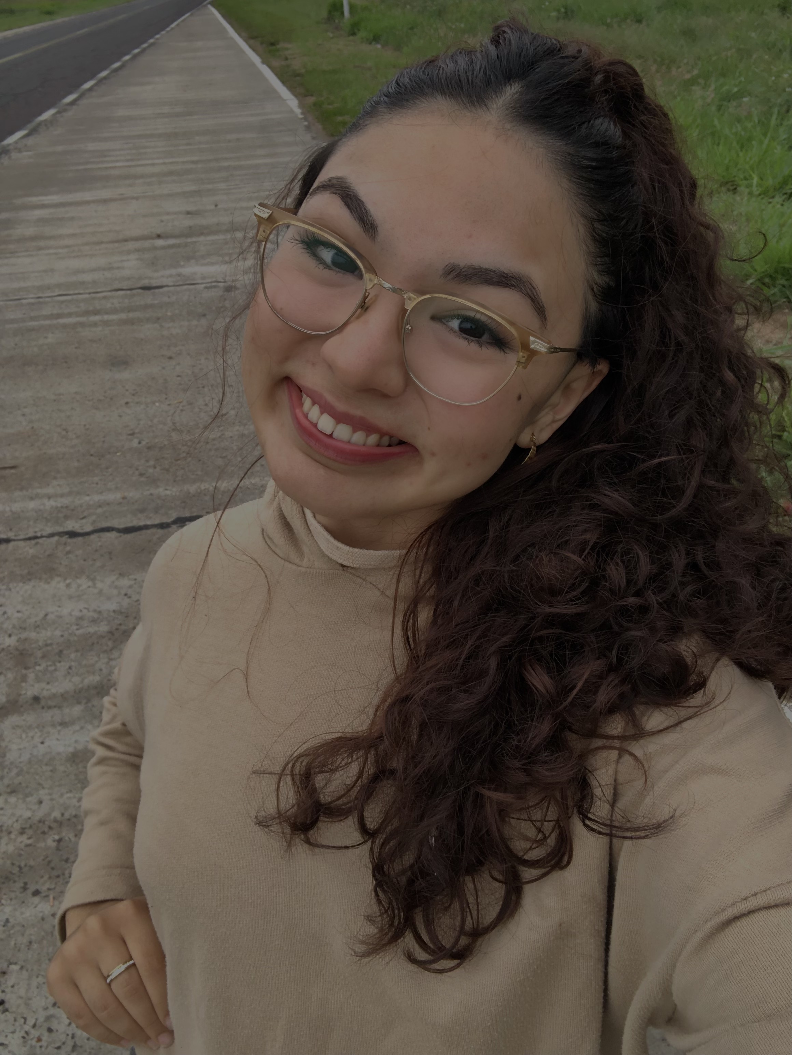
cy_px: 528
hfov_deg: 44.2
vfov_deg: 56.8
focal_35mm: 32
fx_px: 975
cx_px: 396
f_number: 2.2
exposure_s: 1/122
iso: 20
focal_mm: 2.87
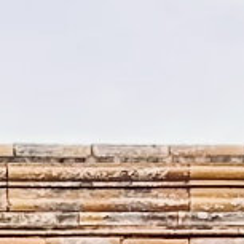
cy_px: 1223
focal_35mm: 444
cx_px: -115
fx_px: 3541
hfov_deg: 3.9
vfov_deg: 3.6
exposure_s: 1/348
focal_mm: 6.9
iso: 64
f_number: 1.8
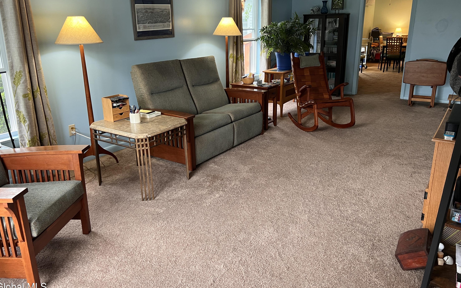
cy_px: 127
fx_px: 352
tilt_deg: -15.9
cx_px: 229
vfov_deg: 44.5
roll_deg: +1.2
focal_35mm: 28
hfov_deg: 66.5
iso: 125
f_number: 1.5
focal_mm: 5.7
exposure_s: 1/89
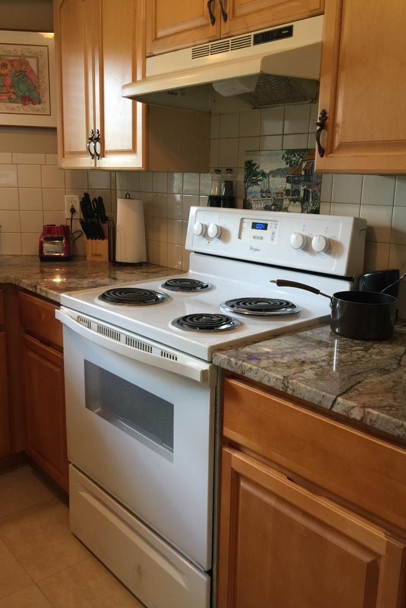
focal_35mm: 32
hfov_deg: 41.1
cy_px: 293
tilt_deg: -10.2
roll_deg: -1.4
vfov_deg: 58.7
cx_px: 204
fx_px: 541
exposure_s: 1/15
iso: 64
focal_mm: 4.15
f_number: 2.2
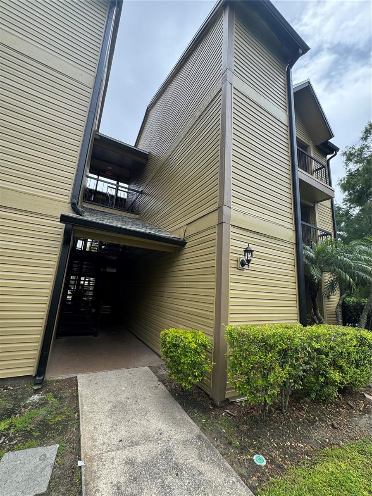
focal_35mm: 14
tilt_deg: +13.1
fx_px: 201
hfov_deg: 85.7
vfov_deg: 102.1
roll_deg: -3.0
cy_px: 248
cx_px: 186
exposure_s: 1/646
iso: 40
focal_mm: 2.22
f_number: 2.2
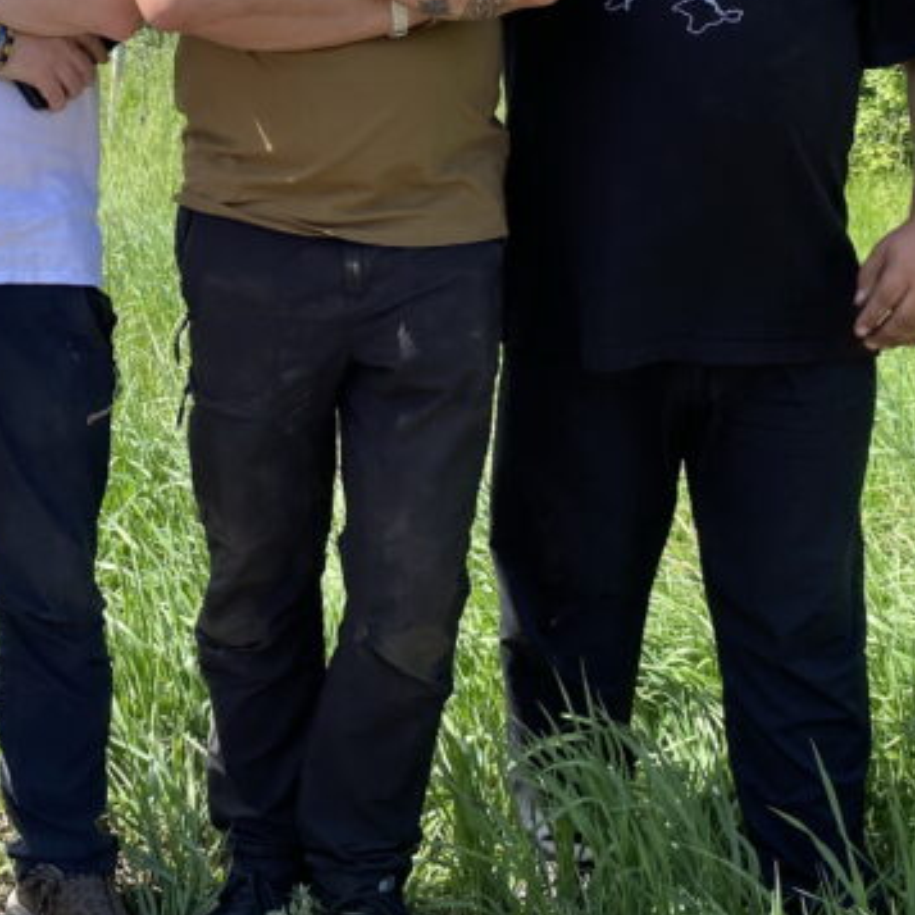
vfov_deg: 25.7
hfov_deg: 25.6
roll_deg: -1.6
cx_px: 169
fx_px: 1974
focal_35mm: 66
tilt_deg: -7.4
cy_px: 205
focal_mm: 4.25
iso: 32
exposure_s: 1/711
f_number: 1.8
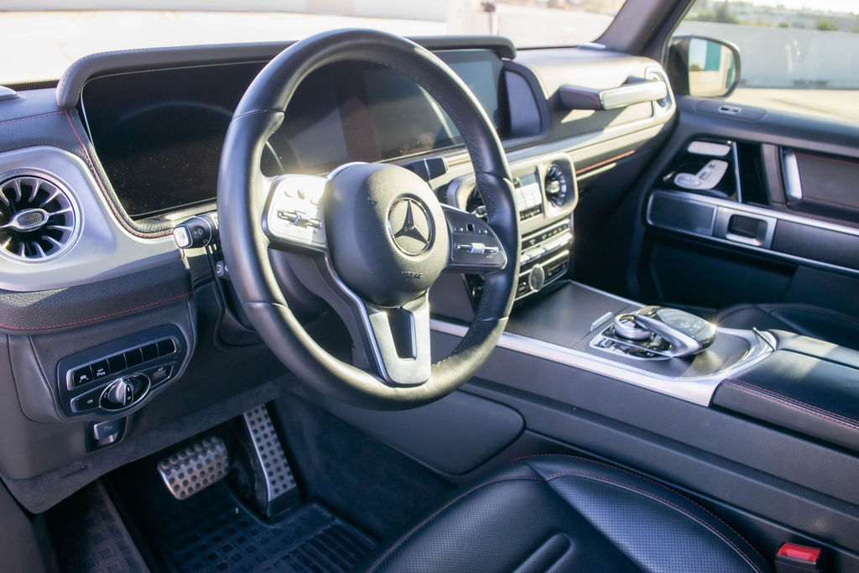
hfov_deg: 67.4
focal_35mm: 27
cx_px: 430
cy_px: 286
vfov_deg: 47.9
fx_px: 644
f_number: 5.6
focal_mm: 18
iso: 400
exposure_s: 1/125
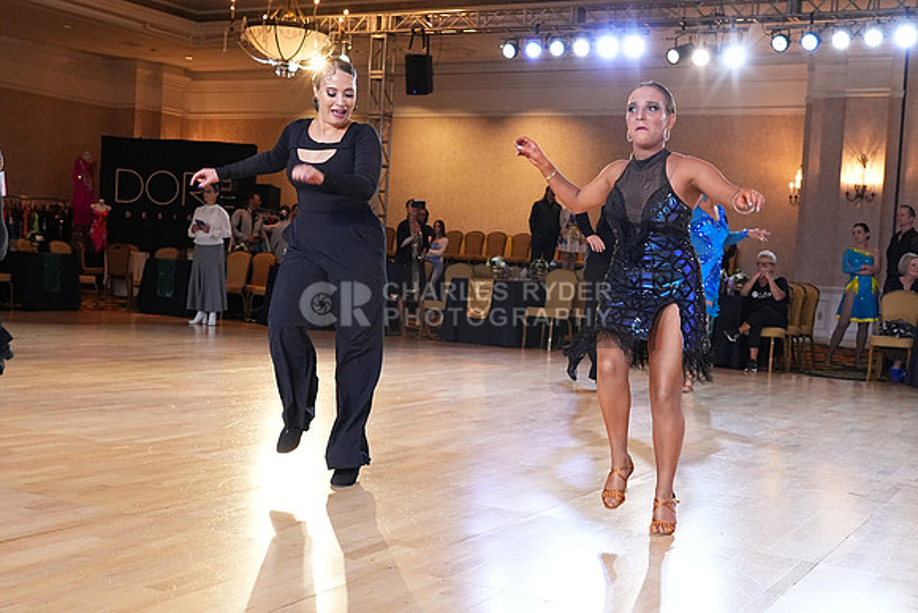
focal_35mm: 43
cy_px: 306
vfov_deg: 31.2
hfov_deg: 45.4
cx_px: 459
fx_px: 1097
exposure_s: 1/200
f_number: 6.3
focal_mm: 29
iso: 5000
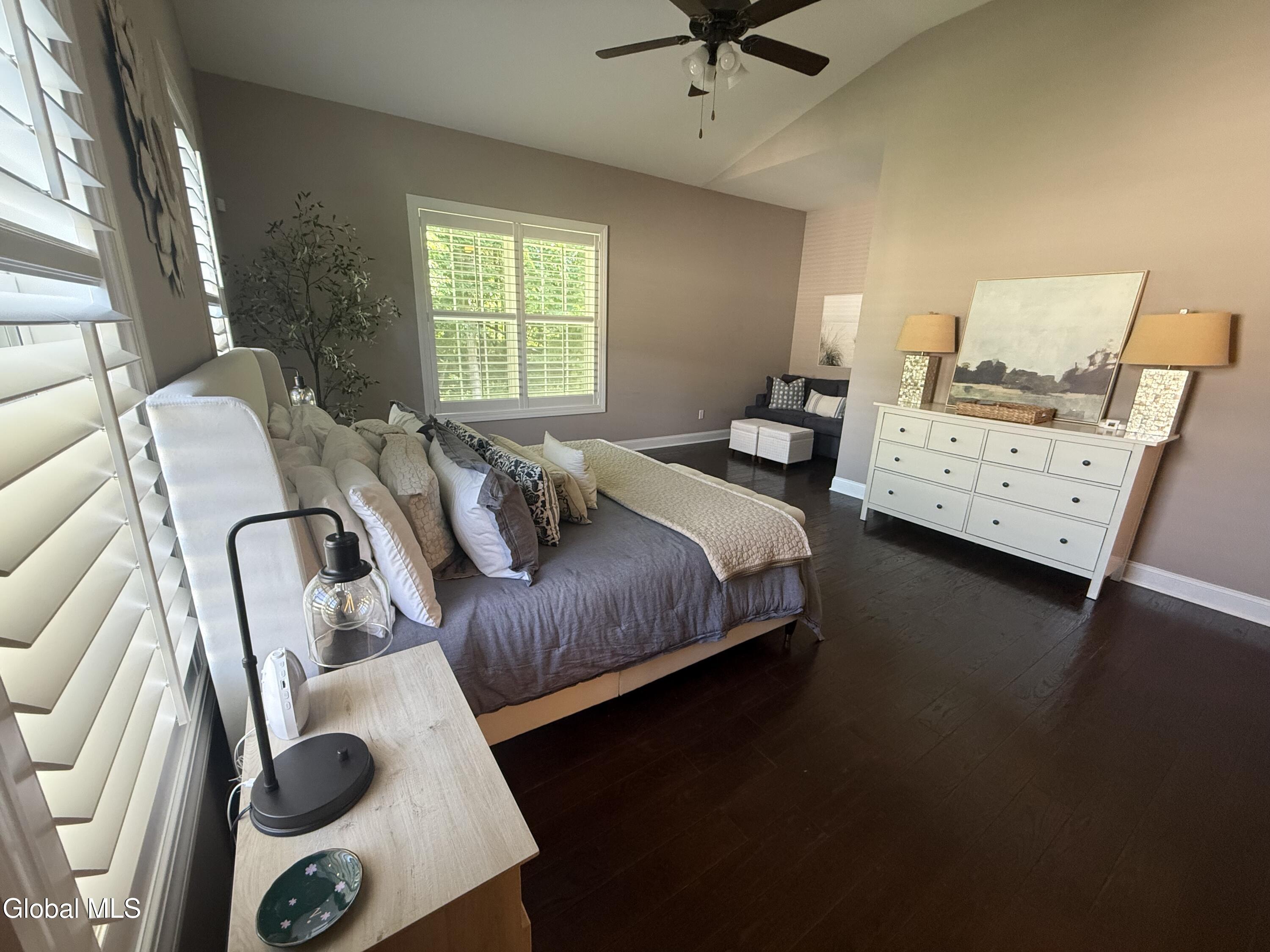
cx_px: 635
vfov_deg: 85.7
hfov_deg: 102.1
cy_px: 476
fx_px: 514
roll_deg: -1.3
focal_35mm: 14
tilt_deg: -16.5
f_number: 2.2
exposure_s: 1/60
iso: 400
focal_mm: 2.22
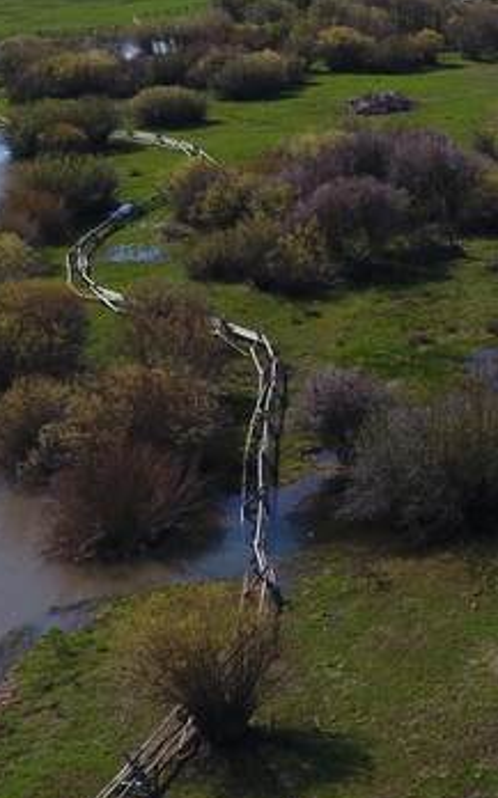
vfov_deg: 24.1
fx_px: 1697
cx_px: 794
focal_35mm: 78
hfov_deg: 15.2
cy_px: -158
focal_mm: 3.61
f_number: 2.8
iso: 100
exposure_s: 1/899
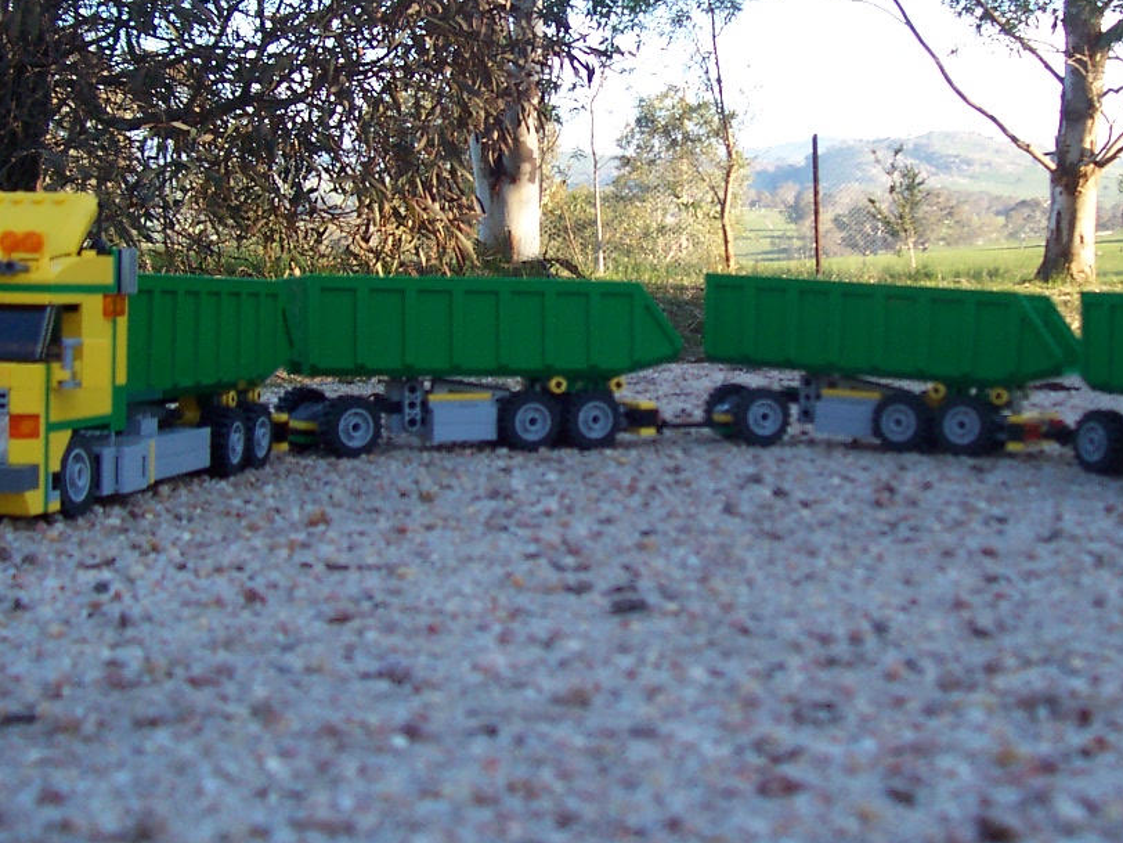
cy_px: 282
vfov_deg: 9.0
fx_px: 5320
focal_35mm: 164
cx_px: 642
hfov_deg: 12.0
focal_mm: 16.8
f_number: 4.8
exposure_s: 1/180
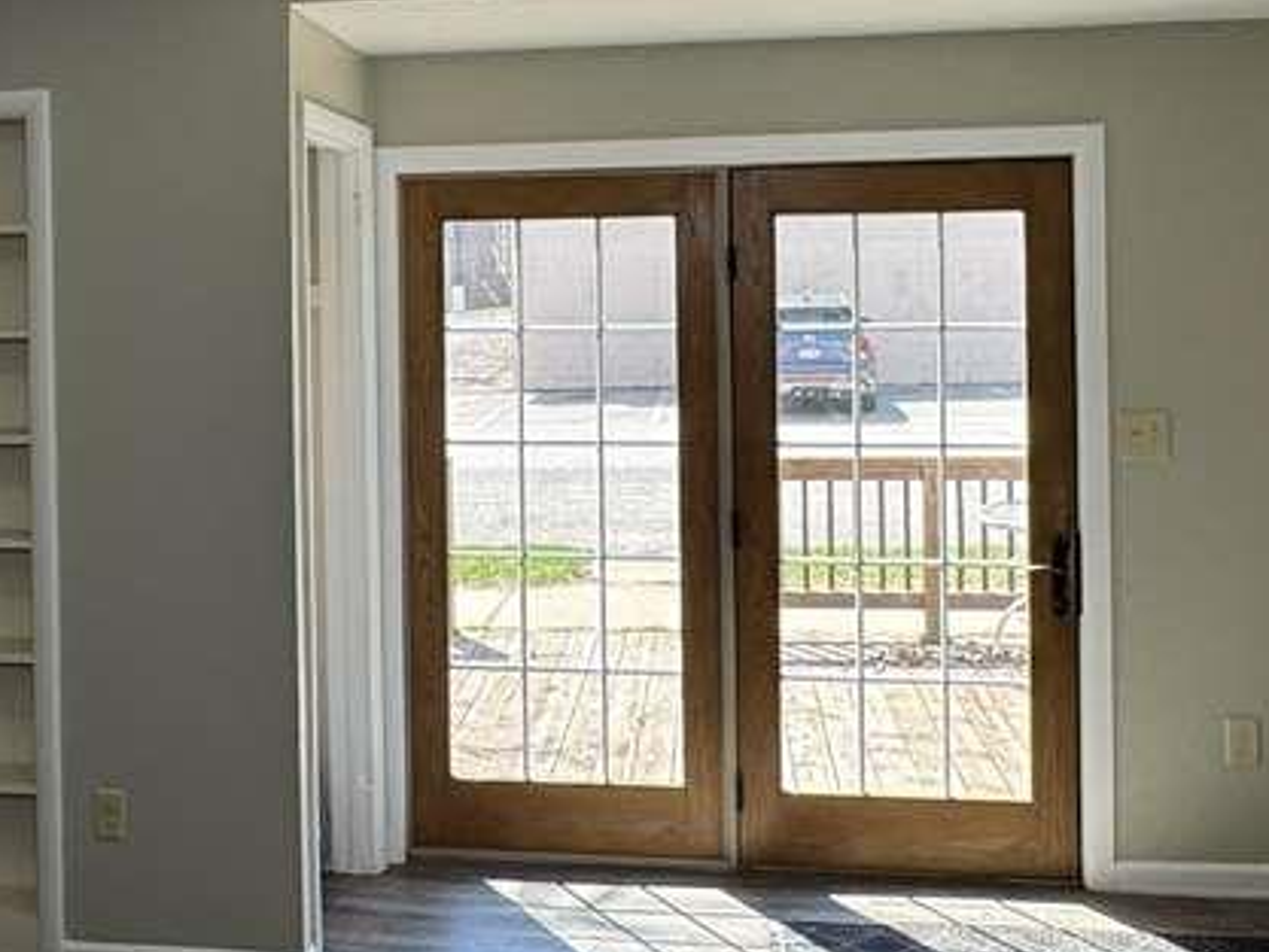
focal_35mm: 43
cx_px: 475
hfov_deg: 43.5
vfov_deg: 33.2
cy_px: 286
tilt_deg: +0.2
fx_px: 1577
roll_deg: +0.8
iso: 40
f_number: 2.2
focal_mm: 2.22
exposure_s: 1/146
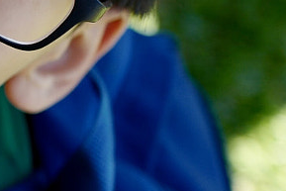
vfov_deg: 8.8
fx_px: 1232
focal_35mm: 155
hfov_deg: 11.8
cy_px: -27
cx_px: -299
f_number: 2
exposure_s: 1/1000
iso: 100
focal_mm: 28
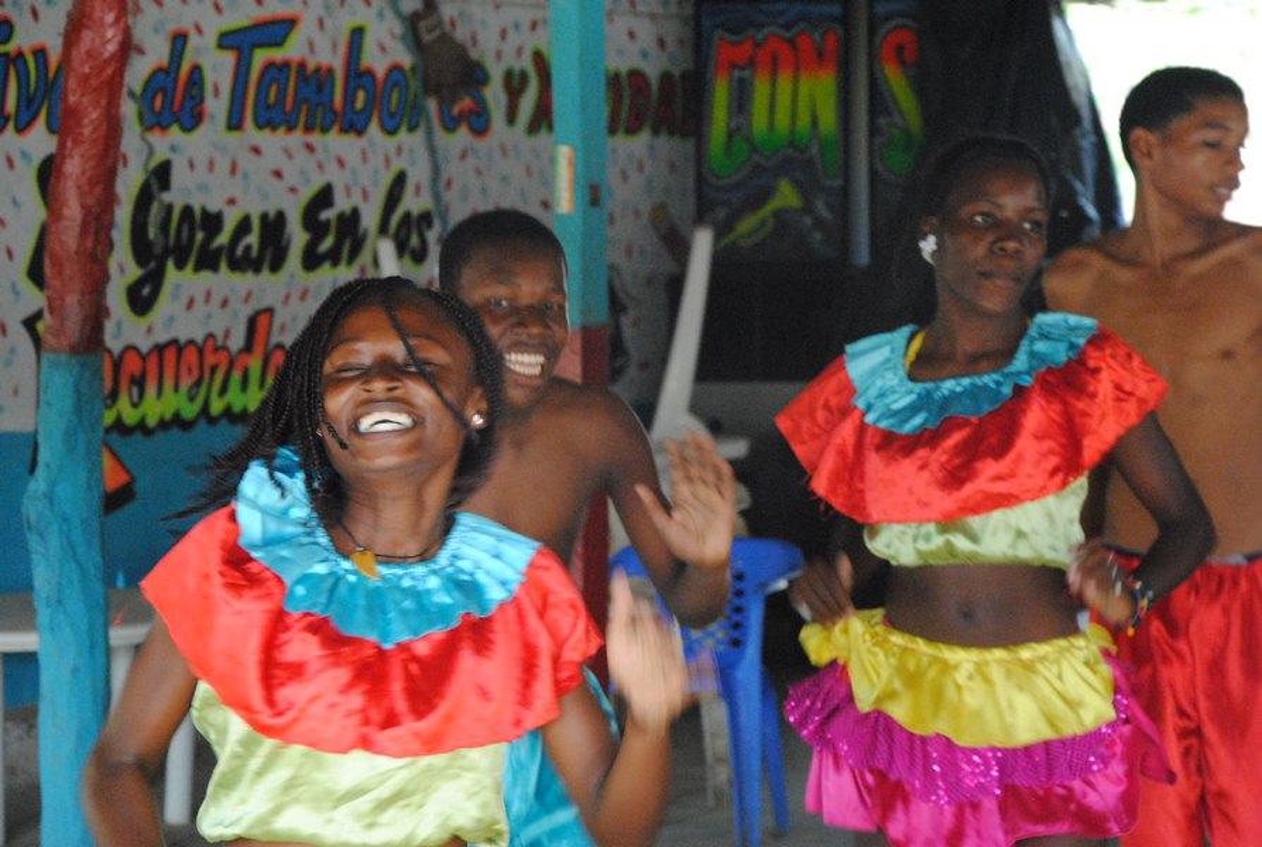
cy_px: 424
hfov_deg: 18.1
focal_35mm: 112
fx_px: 3952
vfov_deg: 12.2
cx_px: 631
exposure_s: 1/80
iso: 1600
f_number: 5.3
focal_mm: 75
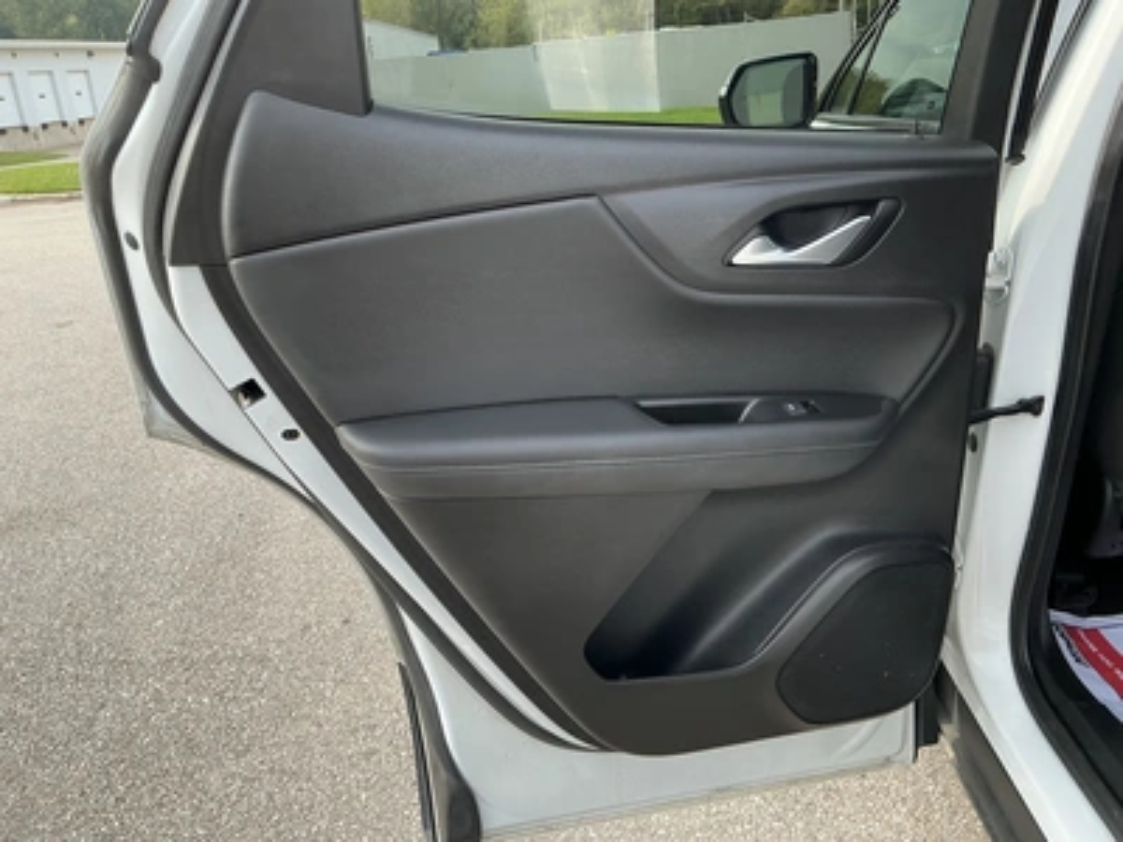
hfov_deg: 63.4
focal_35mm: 28
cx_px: 562
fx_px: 908
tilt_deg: -19.7
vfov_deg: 49.7
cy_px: 421
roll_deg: +5.8
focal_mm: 3
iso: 25
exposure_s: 1/333
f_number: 1.8
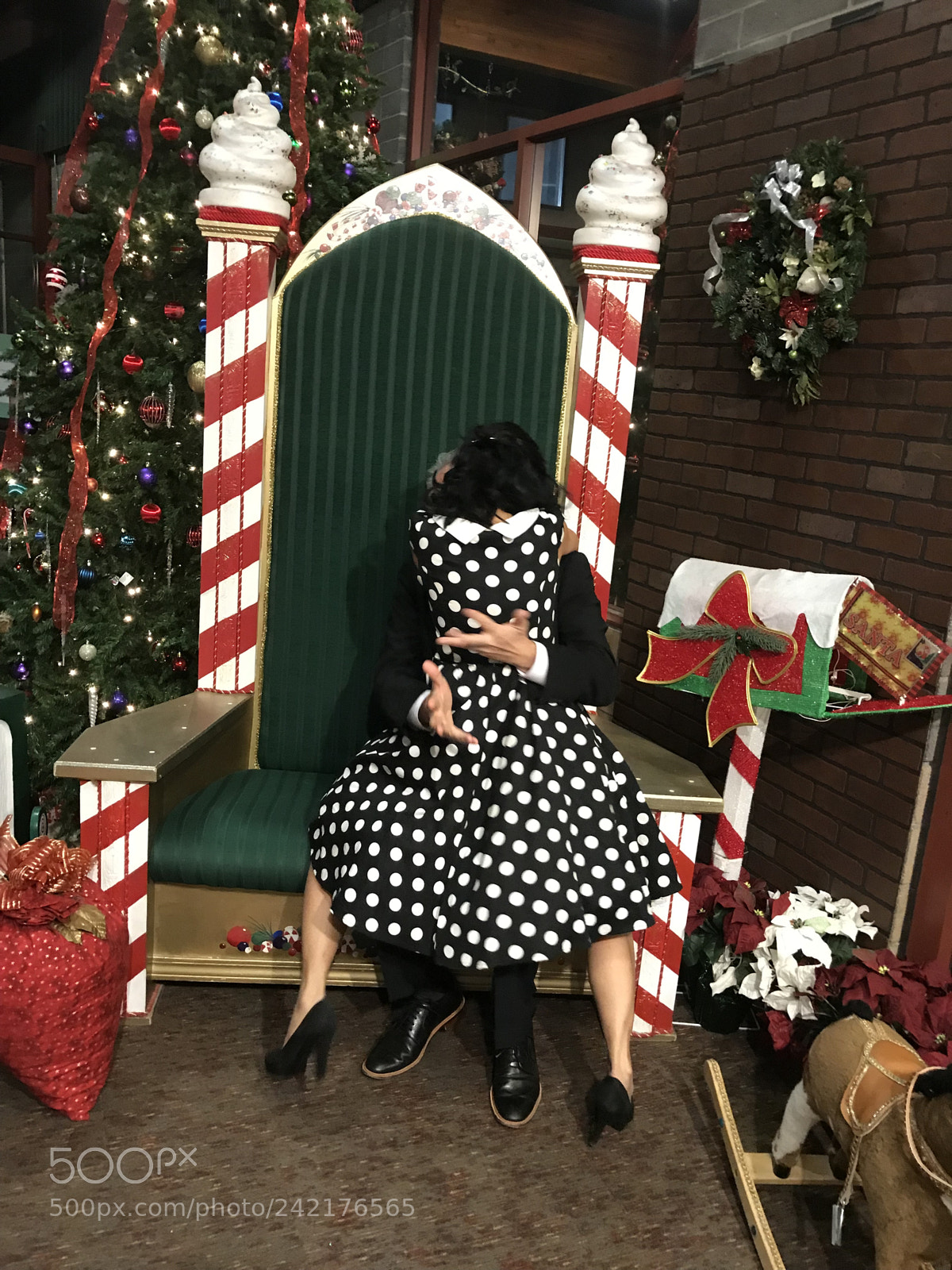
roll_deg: -4.1
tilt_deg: -13.3
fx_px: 1027
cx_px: 476
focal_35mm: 28
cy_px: 635
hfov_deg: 49.7
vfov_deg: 63.4
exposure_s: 1/10
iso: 100
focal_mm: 3.99
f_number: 1.8
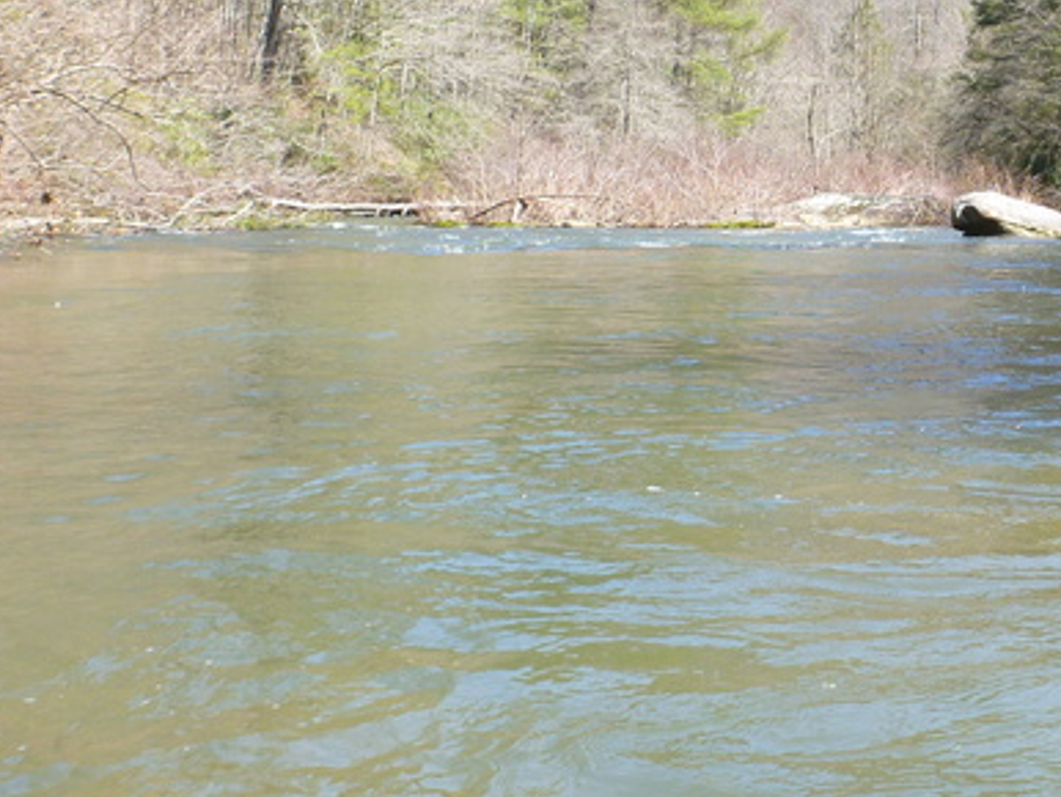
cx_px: 970
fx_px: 1779
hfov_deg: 31.5
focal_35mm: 58
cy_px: 93
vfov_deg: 24.6
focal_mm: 4.9
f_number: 3.3
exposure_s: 1/200
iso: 100
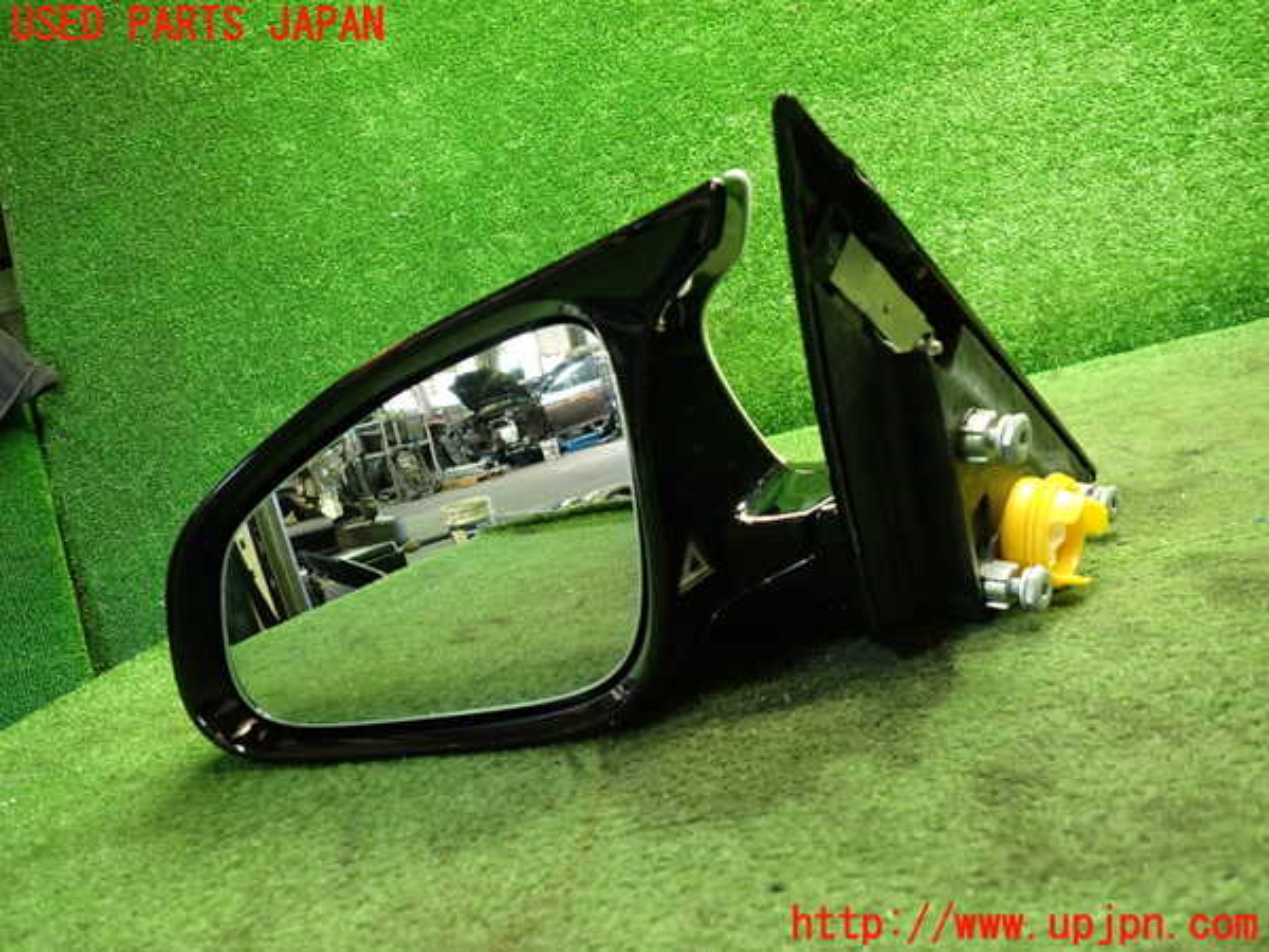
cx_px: 634
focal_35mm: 25
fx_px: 916
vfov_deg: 54.9
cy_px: 476
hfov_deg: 69.4
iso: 400
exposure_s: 1/30
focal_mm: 4.5
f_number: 2
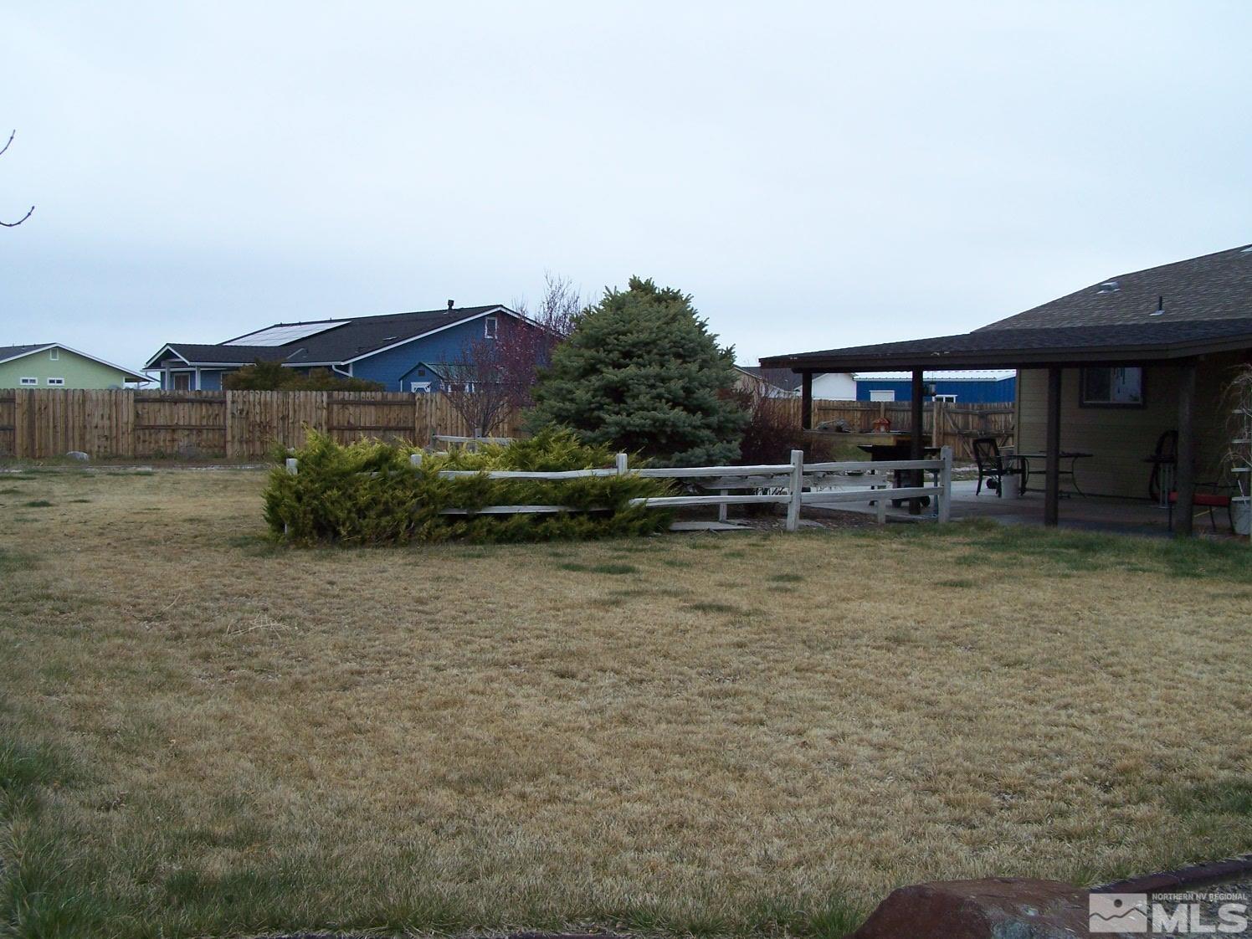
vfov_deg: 37.7
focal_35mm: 38
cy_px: 470
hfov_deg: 49.0
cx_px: 626
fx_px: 1374
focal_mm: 6.3
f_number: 4
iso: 80
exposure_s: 1/640
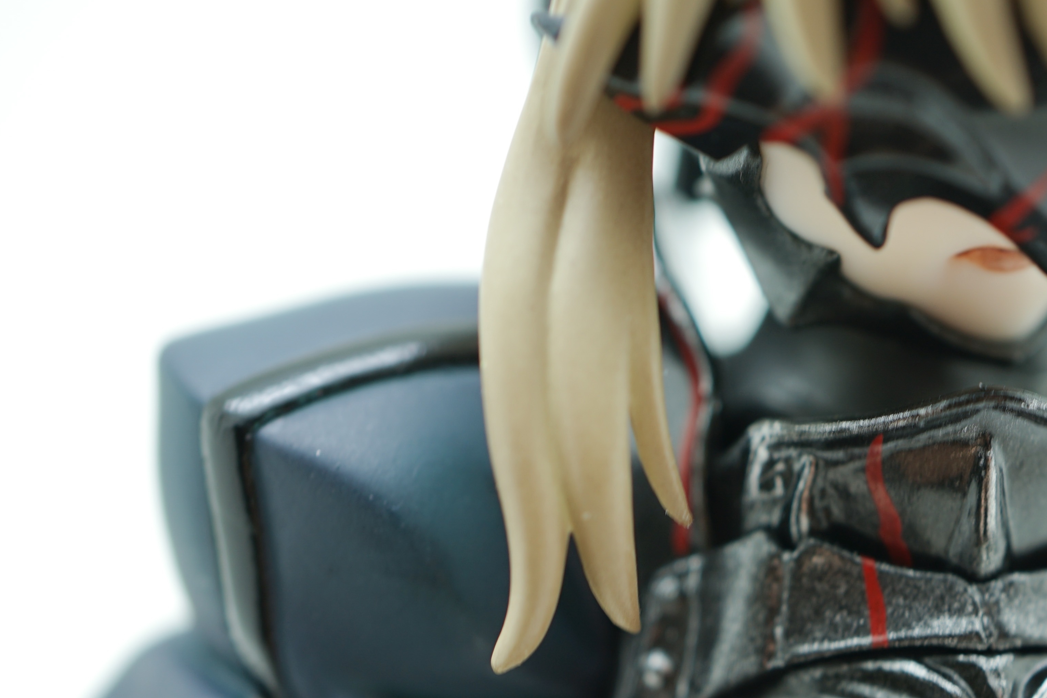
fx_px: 2850
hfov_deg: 20.4
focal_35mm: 98
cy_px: 672
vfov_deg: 13.8
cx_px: 964
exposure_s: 1/13
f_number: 3.5
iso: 50
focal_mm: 50
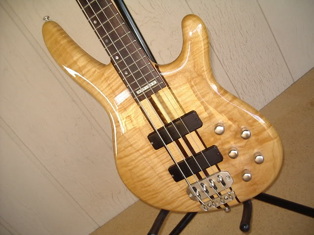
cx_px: 157
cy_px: 118
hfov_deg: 49.0
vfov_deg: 37.7
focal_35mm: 38
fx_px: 345
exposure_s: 1/60
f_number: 2.6
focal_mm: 5.8
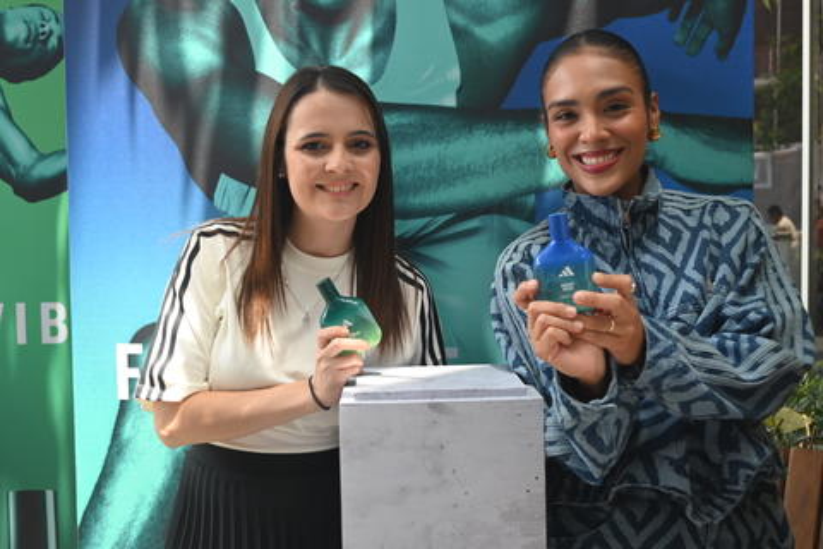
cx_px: 412
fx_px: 1166
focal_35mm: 51
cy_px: 274
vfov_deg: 26.5
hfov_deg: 38.9
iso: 250
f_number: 5
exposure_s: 1/60
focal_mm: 34
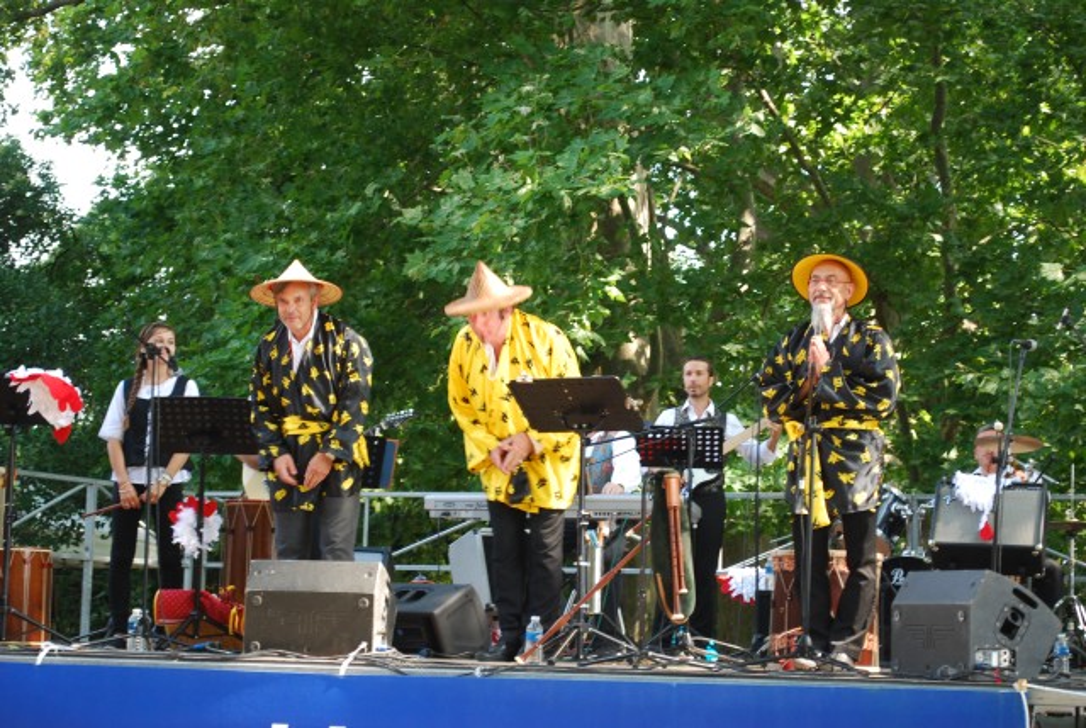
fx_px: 2493
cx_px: 543
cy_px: 364
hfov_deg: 24.6
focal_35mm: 82
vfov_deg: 16.6
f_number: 5.6
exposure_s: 1/40
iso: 200
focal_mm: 55
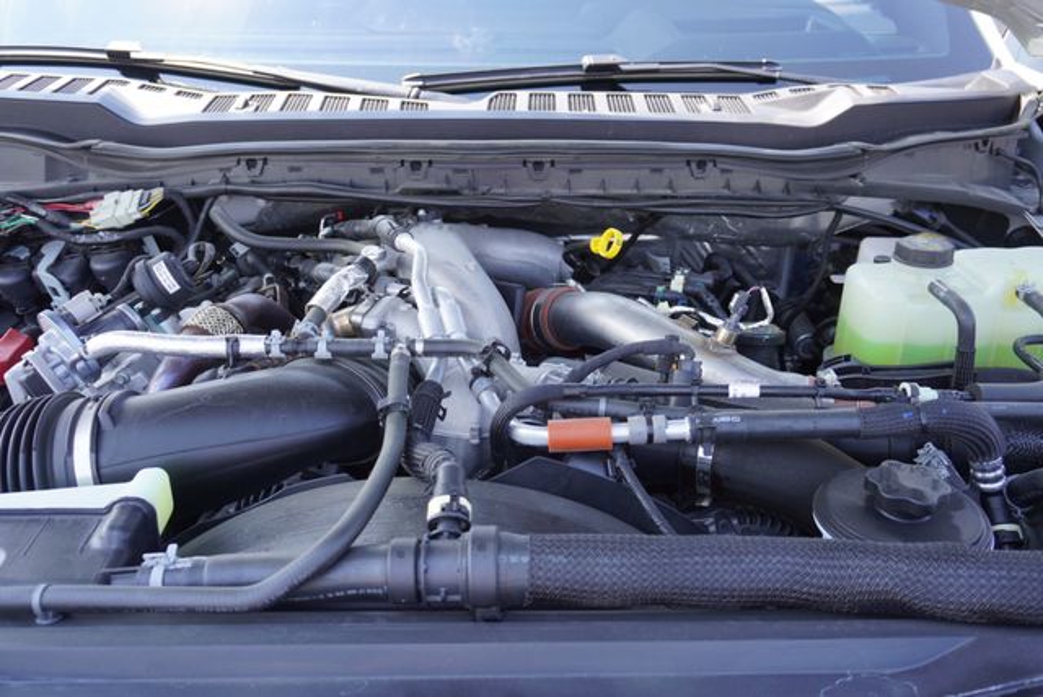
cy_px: 348
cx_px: 522
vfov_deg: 41.8
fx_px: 913
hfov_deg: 59.4
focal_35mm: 32
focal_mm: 21
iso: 100
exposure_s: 1/100
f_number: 4.5
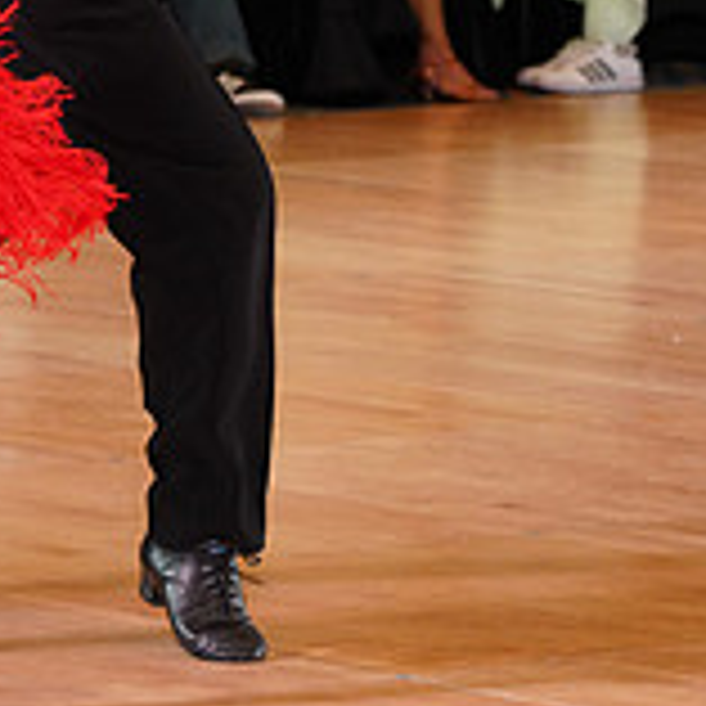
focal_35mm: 330
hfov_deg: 5.3
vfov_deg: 5.3
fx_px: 7615
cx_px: 7
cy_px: -252
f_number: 5
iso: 1600
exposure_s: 1/160
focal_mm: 105
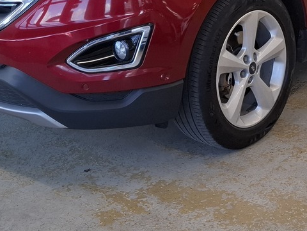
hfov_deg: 27.8
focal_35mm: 69
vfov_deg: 20.3
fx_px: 612
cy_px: -27
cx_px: 229
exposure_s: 1/168
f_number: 1.8
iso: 50
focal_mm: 5.54
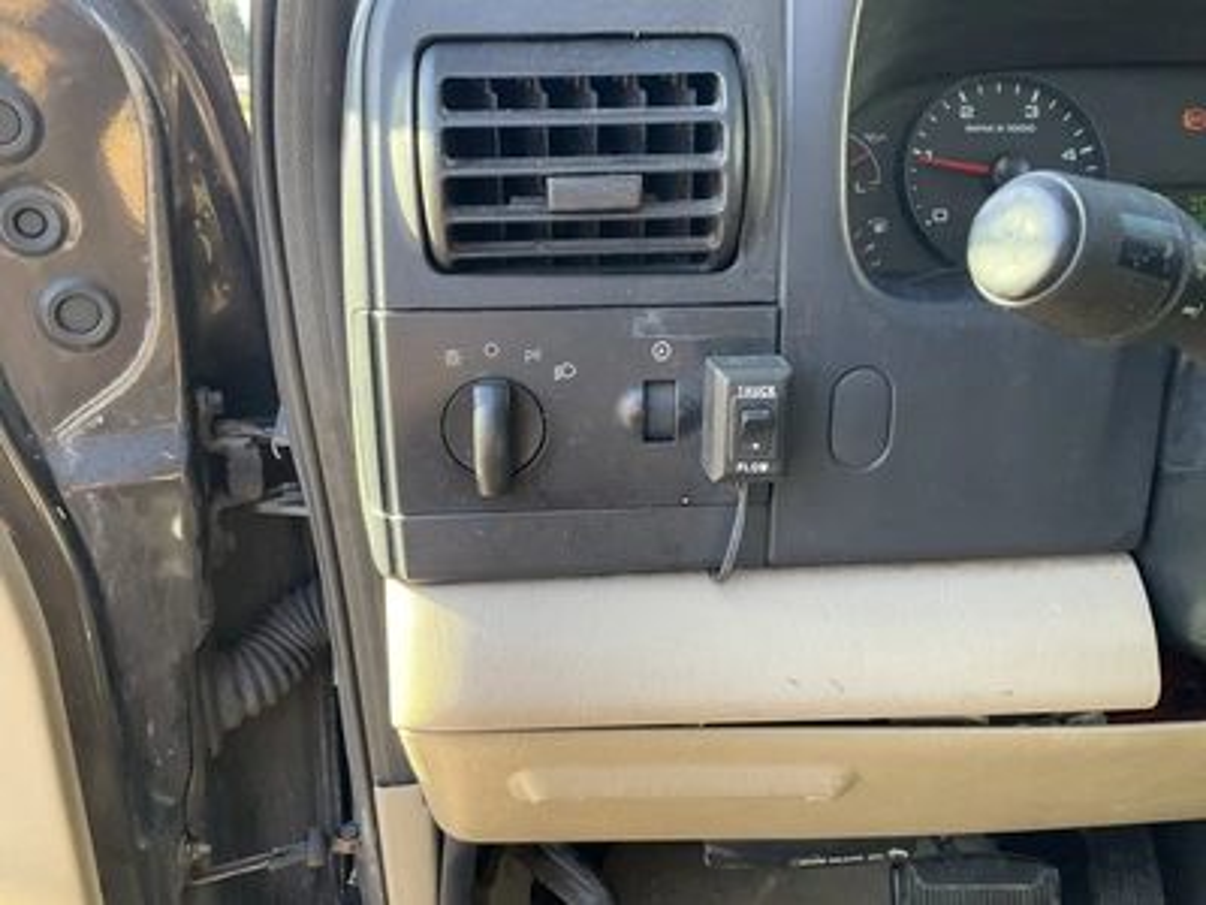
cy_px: 452
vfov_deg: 48.2
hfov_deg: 61.7
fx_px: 1010
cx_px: 603
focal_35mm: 29
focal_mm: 3
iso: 64
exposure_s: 1/119
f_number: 1.8
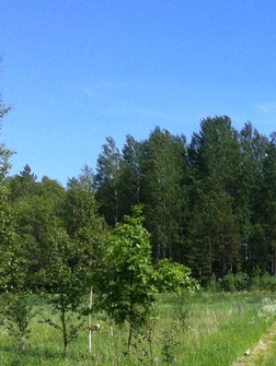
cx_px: 334
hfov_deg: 14.3
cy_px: 310
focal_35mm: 100
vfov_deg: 19.4
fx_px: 1061
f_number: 2.8
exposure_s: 1/1201
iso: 80
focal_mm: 3.85
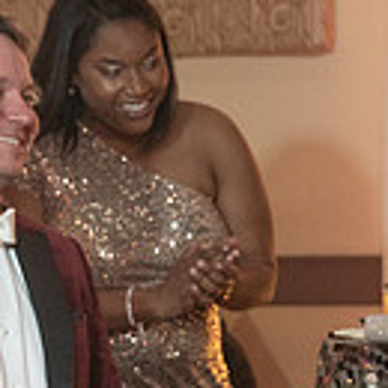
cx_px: 328
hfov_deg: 9.8
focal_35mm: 178
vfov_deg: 9.7
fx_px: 2257
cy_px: 410
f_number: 4
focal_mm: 47
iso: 2000
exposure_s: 1/125
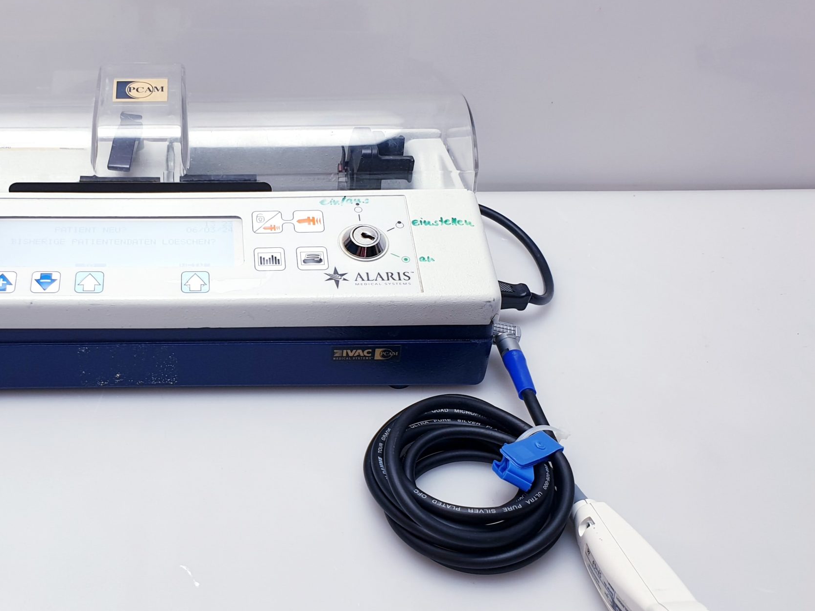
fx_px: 942
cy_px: 340
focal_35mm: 40
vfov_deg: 35.9
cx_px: 203
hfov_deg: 45.2
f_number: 2.4
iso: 50
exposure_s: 1/50
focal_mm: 4.3
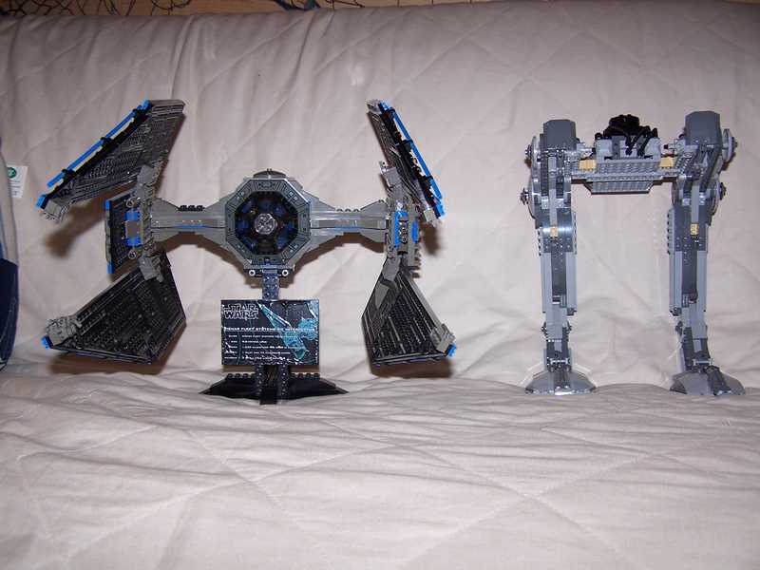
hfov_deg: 49.0
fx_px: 834
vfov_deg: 37.7
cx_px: 380
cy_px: 285
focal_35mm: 38
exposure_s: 1/60
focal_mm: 6.3
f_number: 2.8
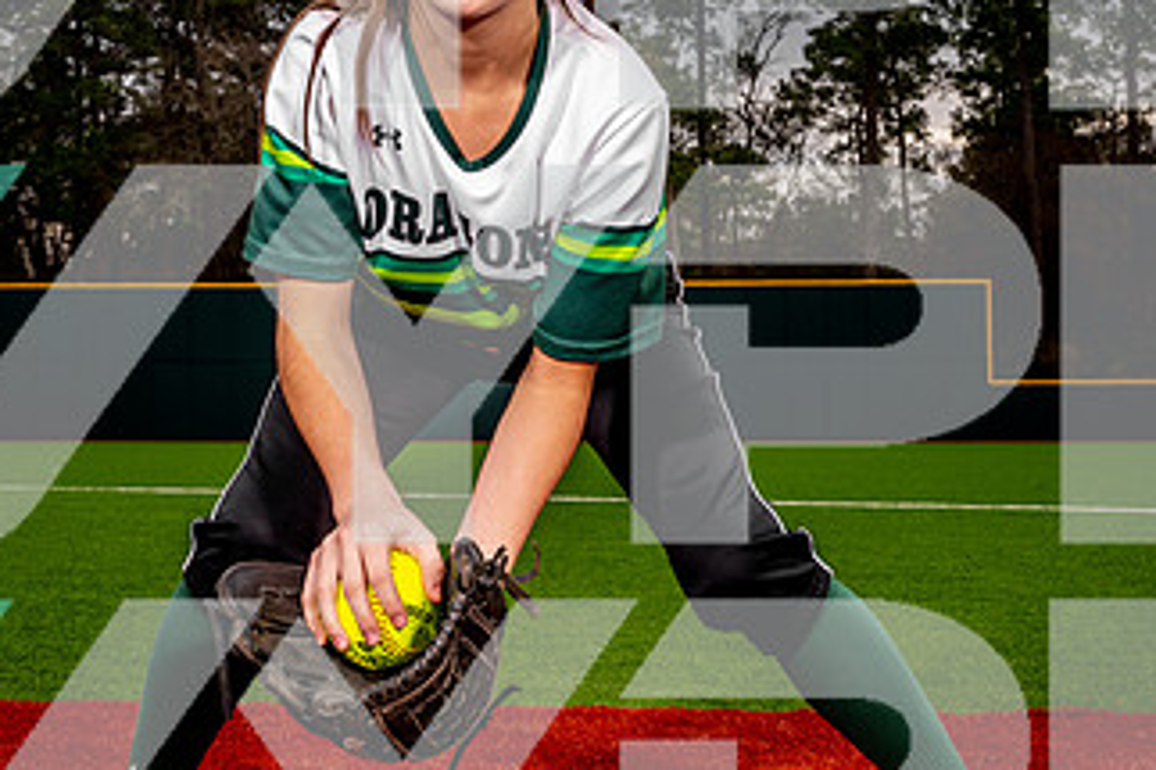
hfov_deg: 30.1
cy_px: 285
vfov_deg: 20.2
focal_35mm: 67
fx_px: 2150
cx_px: 518
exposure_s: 1/125
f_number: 10
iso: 100
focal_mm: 33
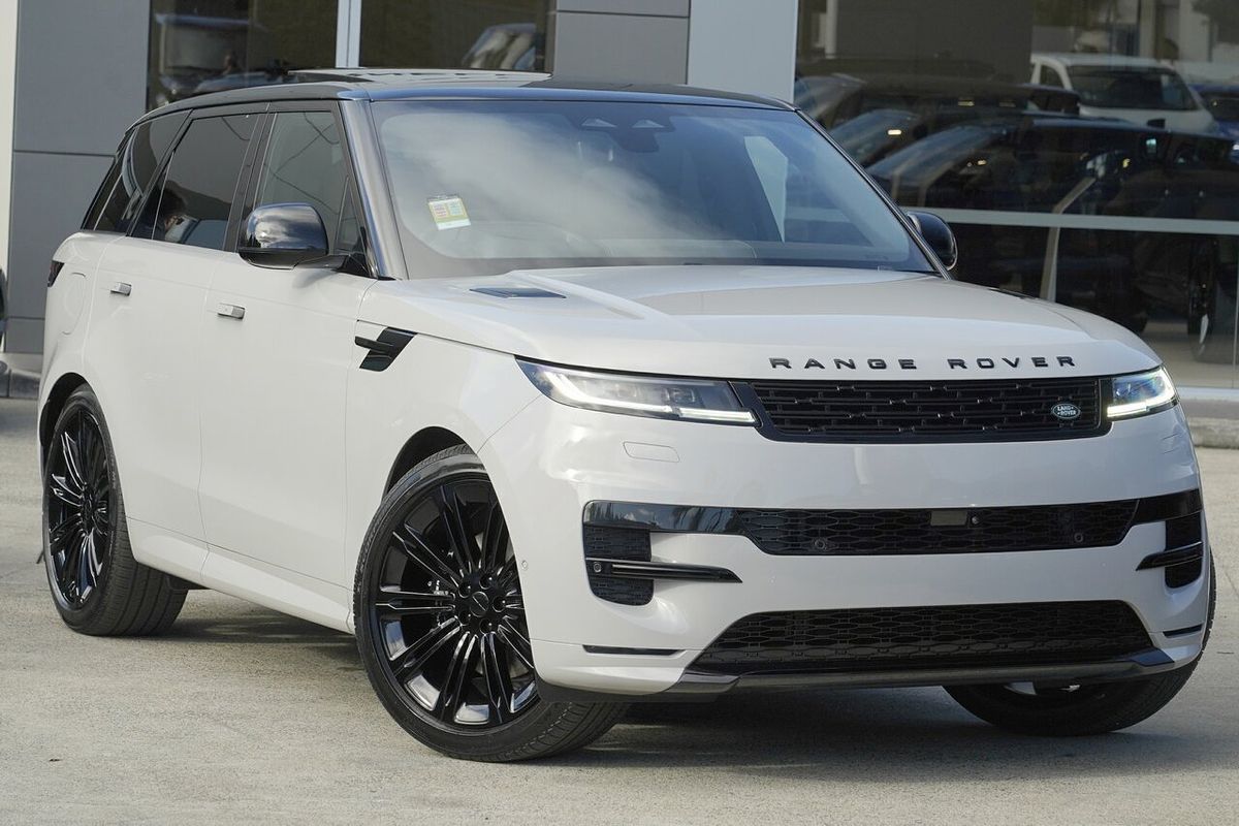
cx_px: 620
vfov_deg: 13.0
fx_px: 3613
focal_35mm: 105
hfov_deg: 19.5
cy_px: 413
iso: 1000
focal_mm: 105
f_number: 7.1
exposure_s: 1/500
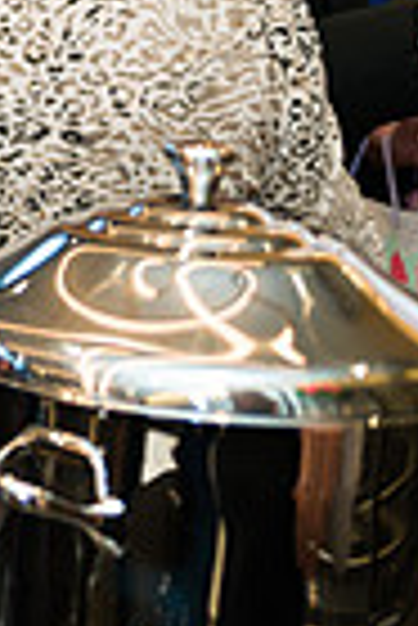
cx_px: -809
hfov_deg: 8.7
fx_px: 2310
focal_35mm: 133
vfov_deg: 15.2
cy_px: 36
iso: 400
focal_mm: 32
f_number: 3.2
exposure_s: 1/200
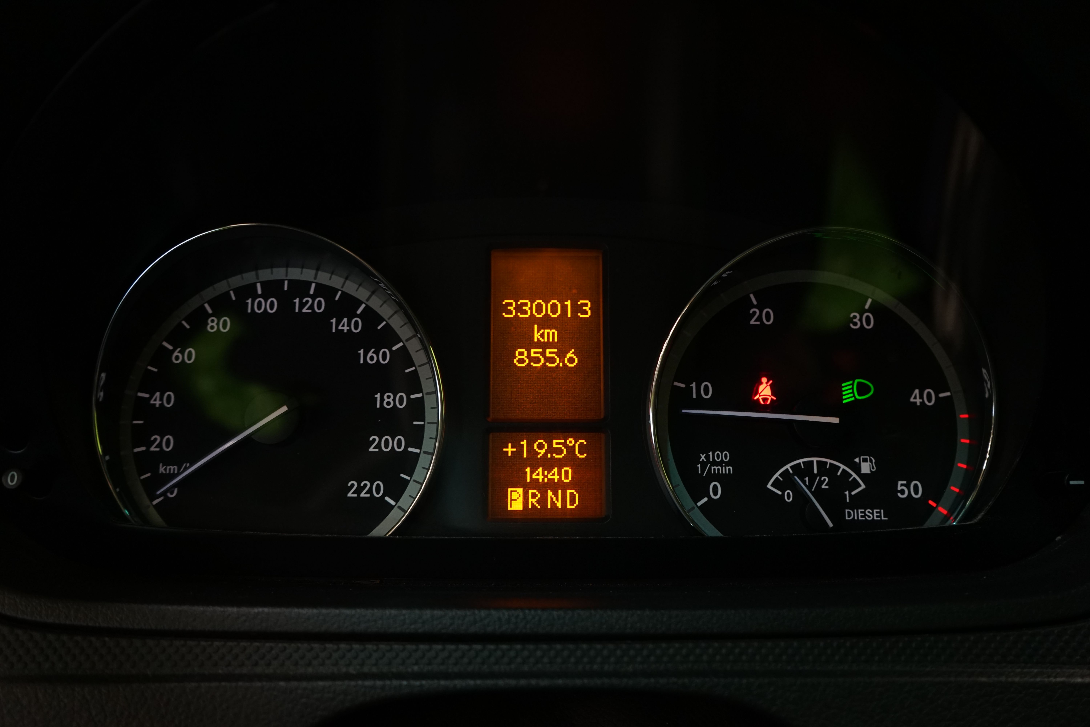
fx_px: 878
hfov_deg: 63.7
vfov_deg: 45.0
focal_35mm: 29
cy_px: 364
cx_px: 545
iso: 1250
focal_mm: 29
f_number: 5
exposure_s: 1/30
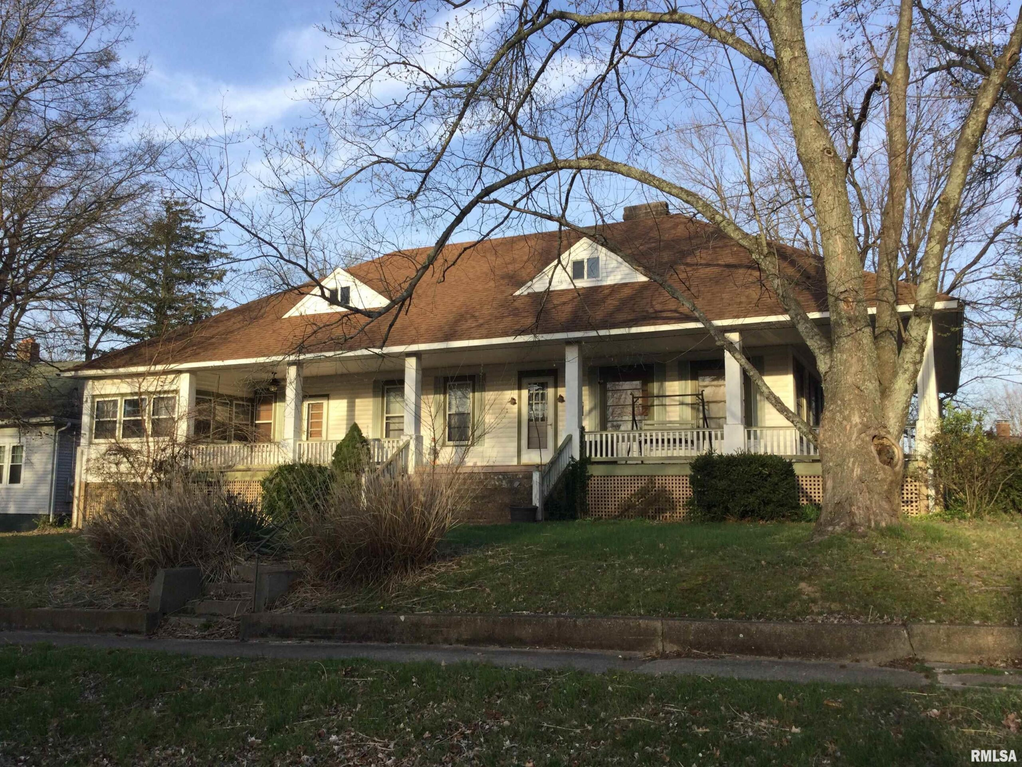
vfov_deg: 45.4
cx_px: 511
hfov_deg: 58.4
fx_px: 915
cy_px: 384
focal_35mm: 31
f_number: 2.4
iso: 25
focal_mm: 3.3
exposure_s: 1/374
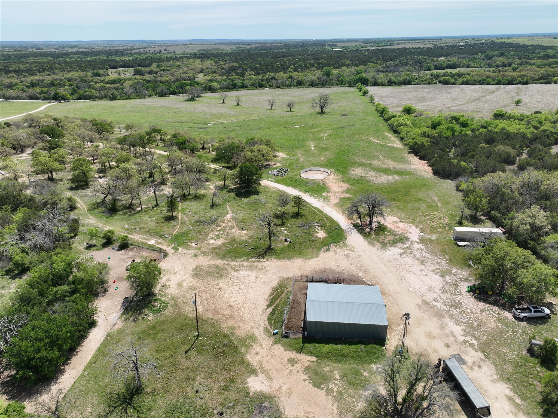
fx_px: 387
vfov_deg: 56.8
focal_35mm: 24
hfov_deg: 71.6
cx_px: 279
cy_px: 209
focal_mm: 12.29
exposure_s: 1/2000
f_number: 2.8
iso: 140
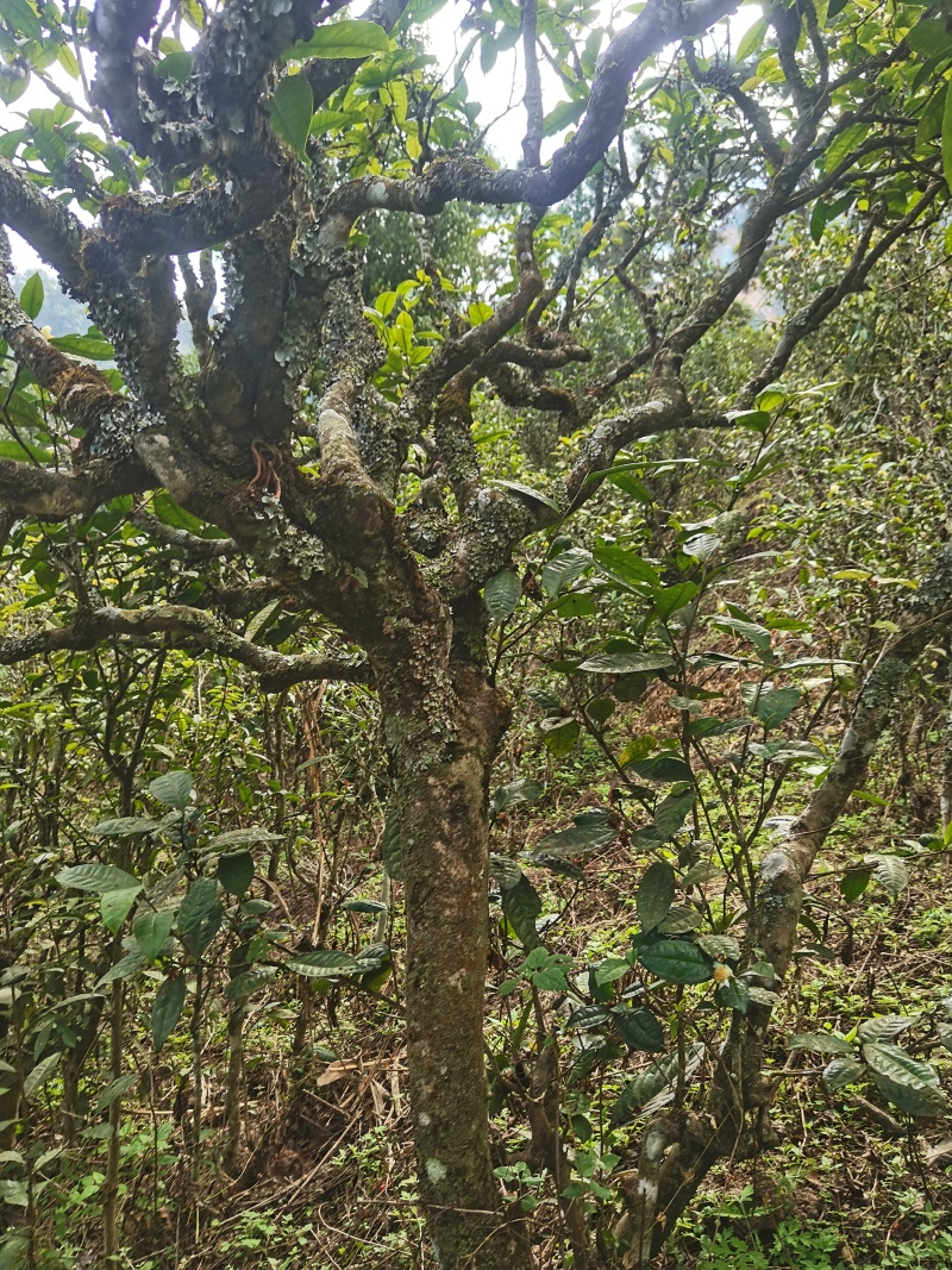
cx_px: 476
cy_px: 635
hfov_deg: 51.3
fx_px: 990
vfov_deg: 65.3
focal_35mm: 27
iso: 50
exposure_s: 1/170
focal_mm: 4.94
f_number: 1.9
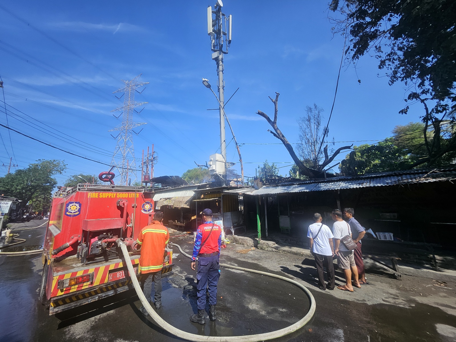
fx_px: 171
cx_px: 228
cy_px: 171
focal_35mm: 13
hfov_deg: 106.2
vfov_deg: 89.9
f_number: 2.2
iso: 32
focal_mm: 1.74
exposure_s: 1/1111
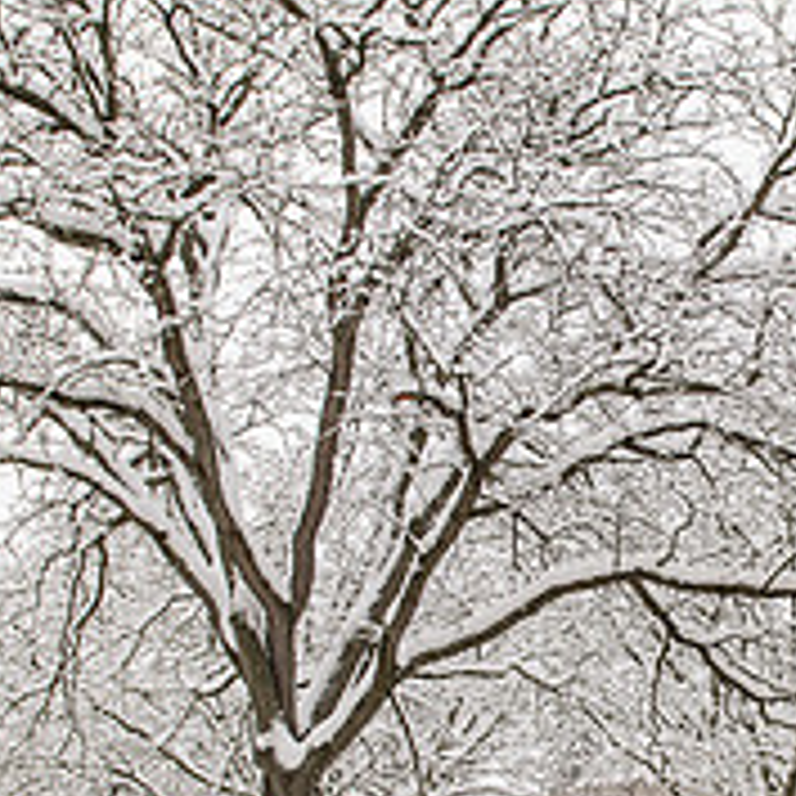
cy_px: 578
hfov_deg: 22.5
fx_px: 1951
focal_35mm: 75
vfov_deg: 22.9
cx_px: 724
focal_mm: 27
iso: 160
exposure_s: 1/500
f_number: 4.5
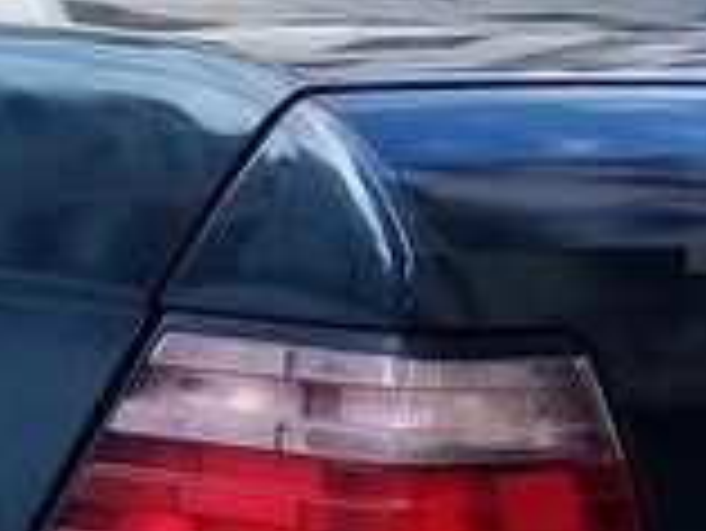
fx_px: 2653
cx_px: 1147
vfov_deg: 11.4
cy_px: 313
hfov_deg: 13.9
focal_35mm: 130
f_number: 2.2
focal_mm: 3.3
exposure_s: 1/216
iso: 64
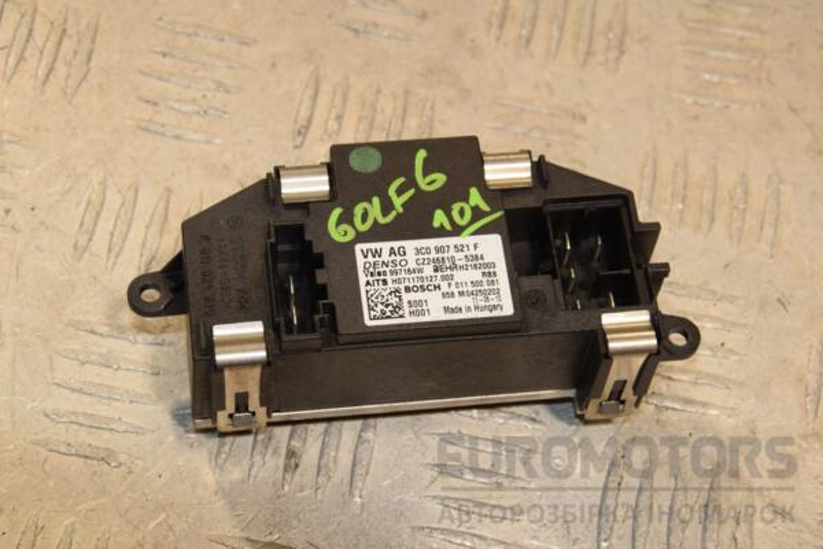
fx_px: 2126
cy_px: 274
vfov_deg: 14.7
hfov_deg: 21.9
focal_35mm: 93
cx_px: 412
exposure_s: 1/200
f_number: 9
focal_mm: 62
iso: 800
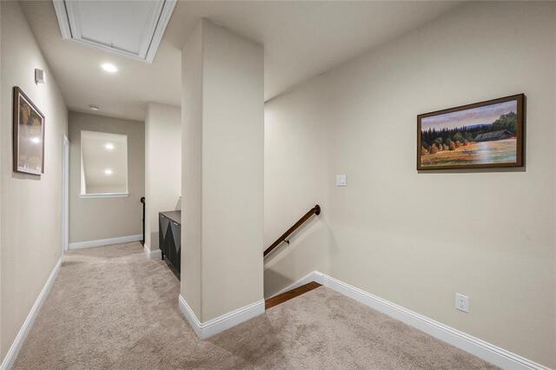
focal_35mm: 14
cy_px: 185
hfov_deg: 104.3
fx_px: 216
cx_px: 278
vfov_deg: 81.1
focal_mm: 14
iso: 1600
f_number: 8
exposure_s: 1/8
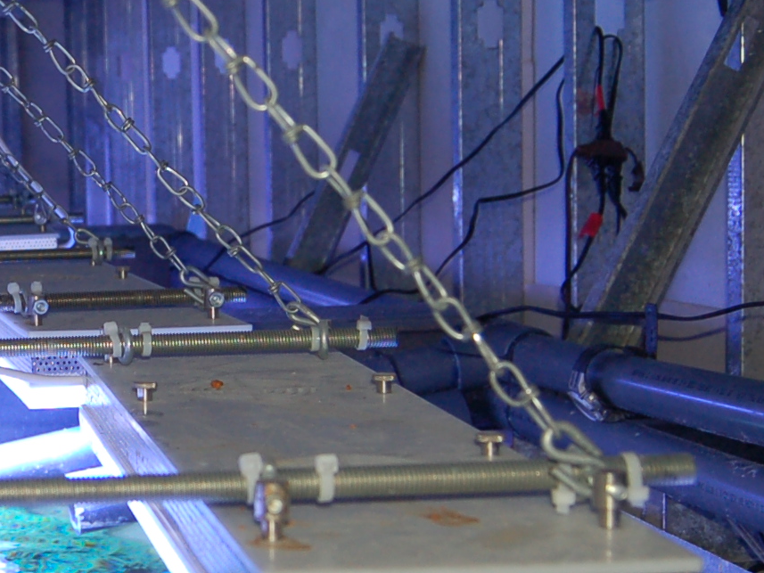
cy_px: 259
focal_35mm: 91
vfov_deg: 16.2
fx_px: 2009
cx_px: -41
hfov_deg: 20.7
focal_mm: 18
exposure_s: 1/100
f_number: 3.5
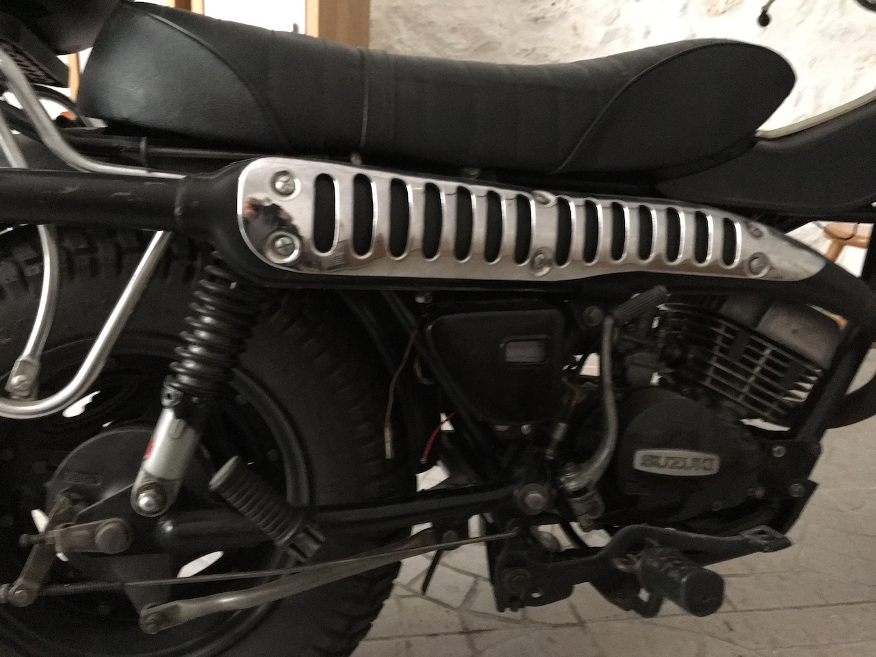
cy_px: 328
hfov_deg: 61.7
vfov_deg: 48.2
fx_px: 734
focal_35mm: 29
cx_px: 438
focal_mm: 4.15
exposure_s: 1/17
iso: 500
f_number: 2.2
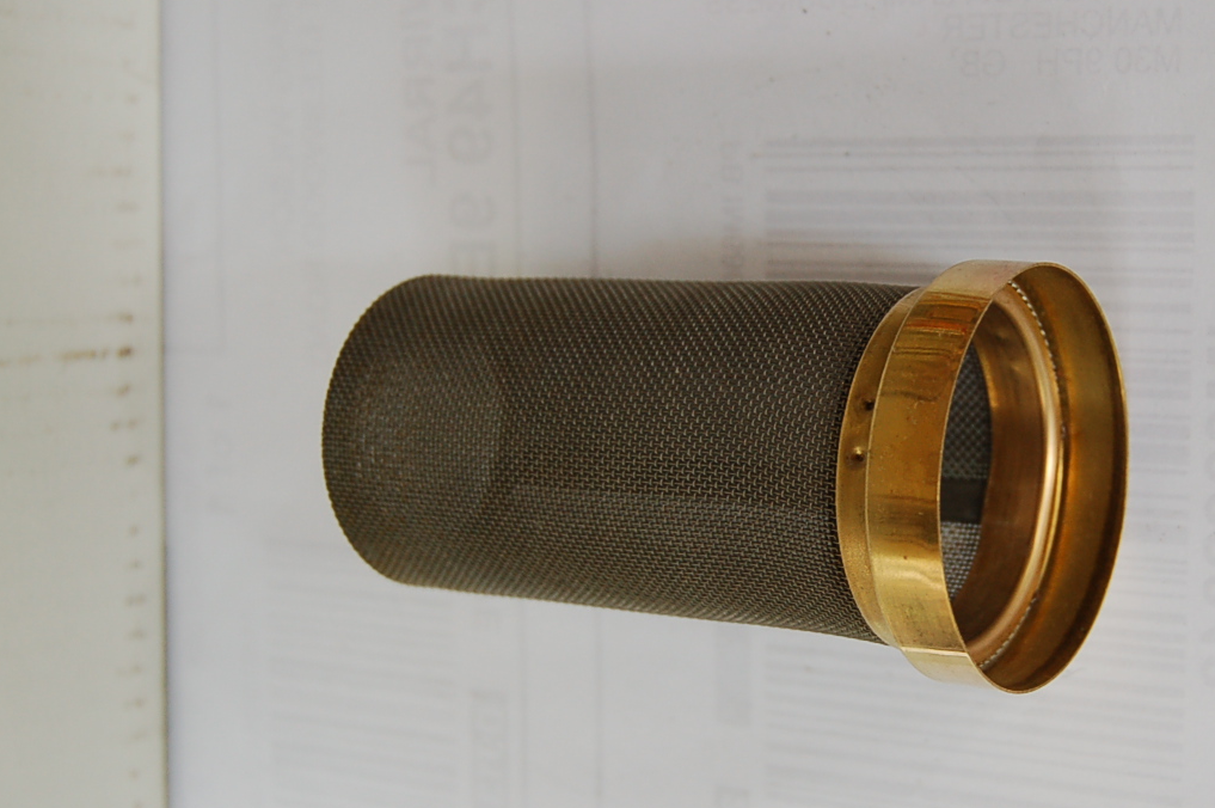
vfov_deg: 19.1
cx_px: 778
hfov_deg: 28.3
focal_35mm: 71
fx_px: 2394
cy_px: 446
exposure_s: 1/50
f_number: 4.5
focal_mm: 32
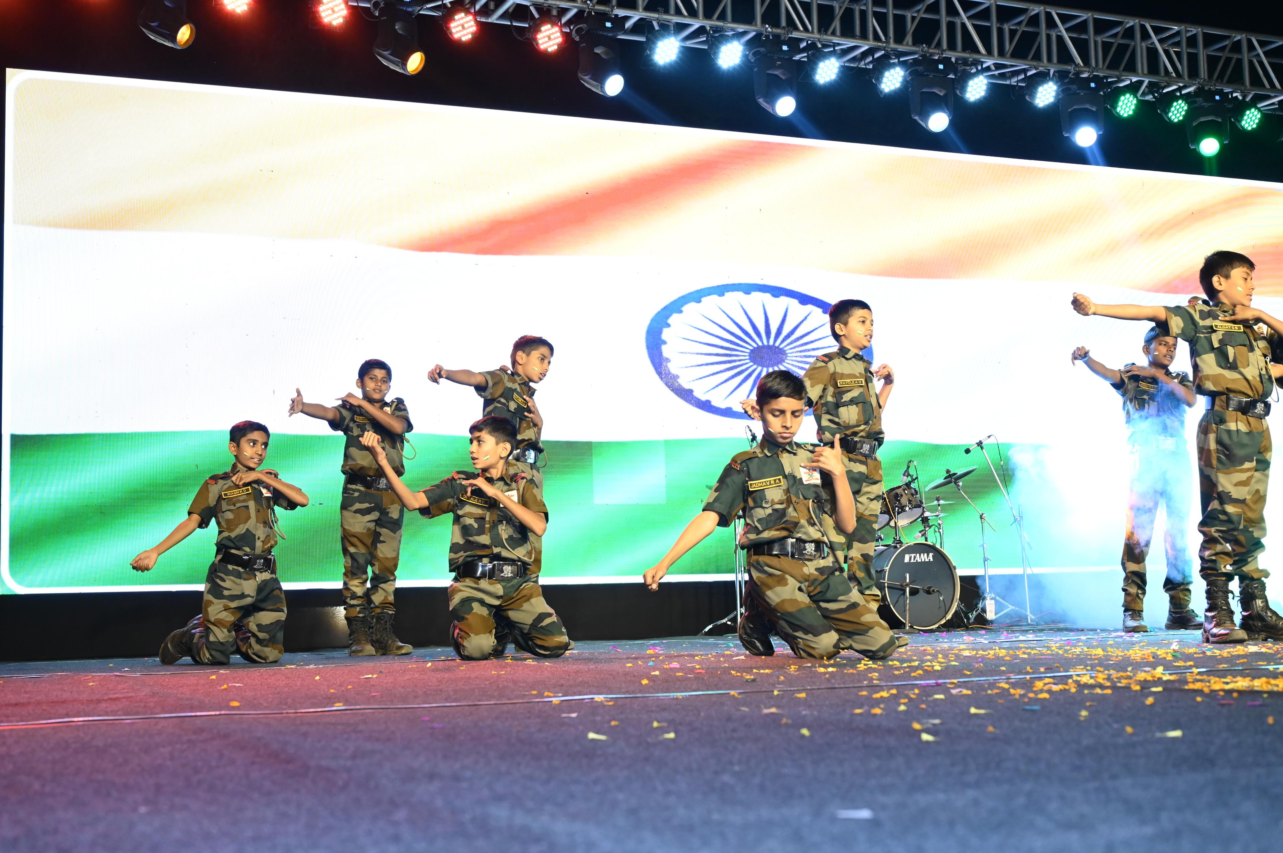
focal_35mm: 44
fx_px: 1567
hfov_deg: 44.5
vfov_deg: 30.5
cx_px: 642
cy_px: 426
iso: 3200
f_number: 5.6
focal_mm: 44
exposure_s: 1/200
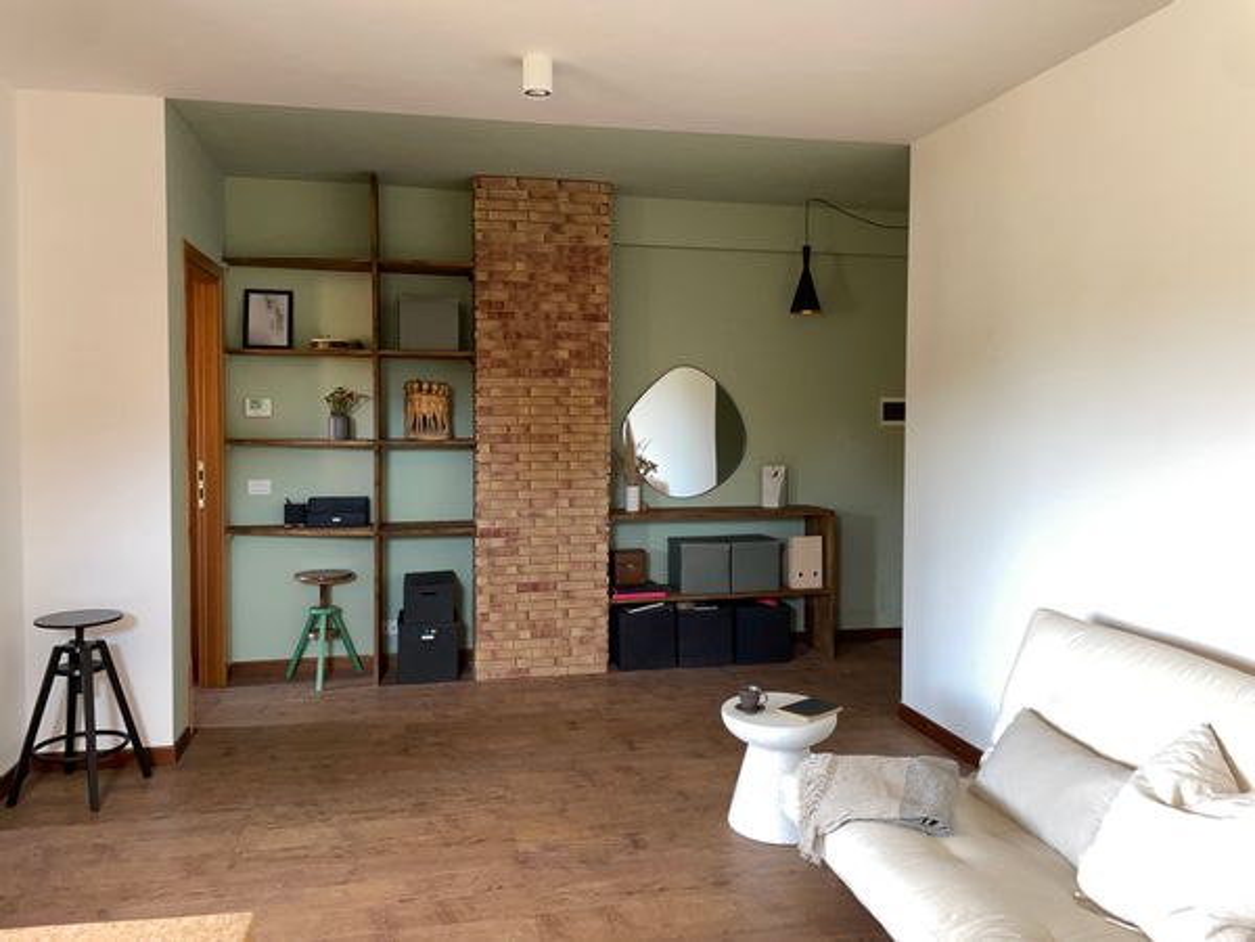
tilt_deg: -2.7
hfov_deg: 67.3
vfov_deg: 53.1
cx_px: 628
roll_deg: -0.1
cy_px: 471
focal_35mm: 26
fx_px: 943
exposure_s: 1/66
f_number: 1.6
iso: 125
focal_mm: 4.2
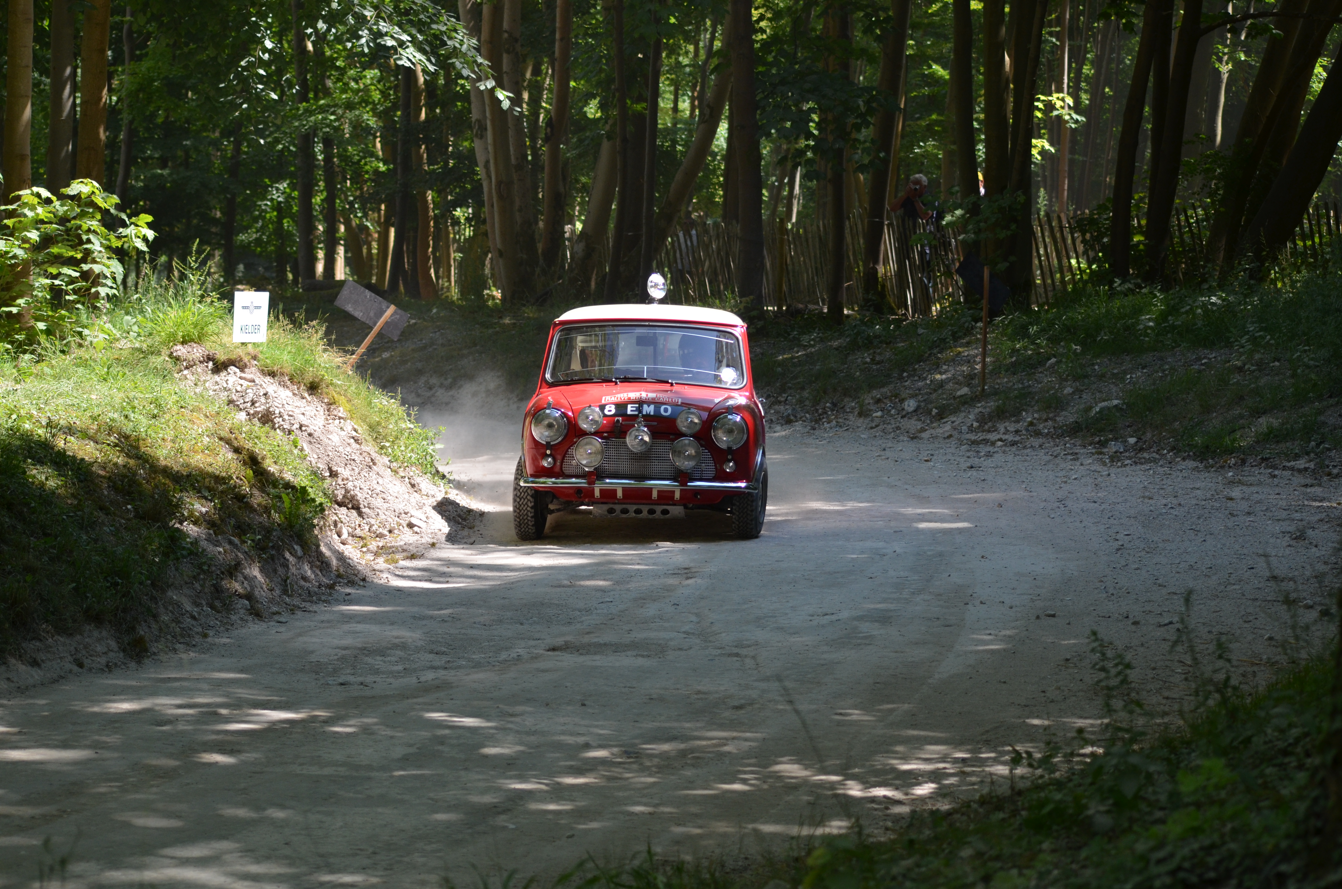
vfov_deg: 13.0
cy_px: 444
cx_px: 671
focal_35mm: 105
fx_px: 3906
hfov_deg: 19.5
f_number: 4.5
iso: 400
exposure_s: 1/1250
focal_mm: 70
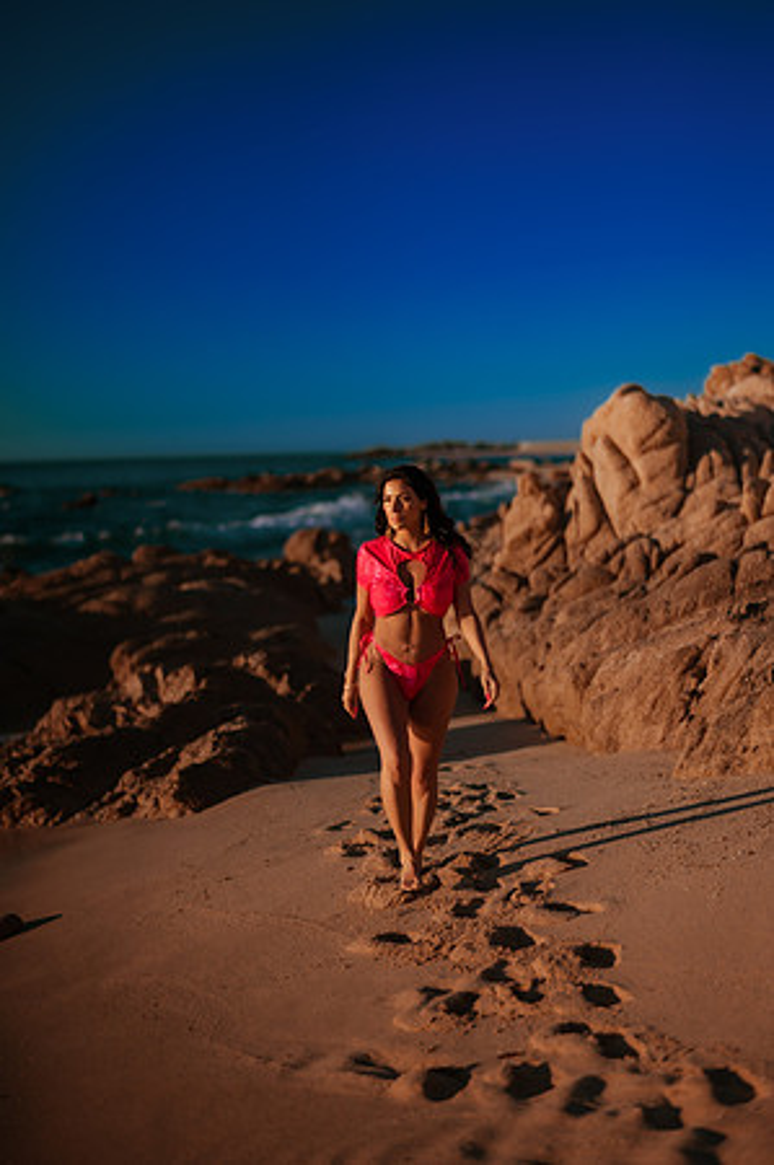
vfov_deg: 34.5
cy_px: 582
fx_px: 1875
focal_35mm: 58
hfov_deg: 23.3
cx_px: 387
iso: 50
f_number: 1.4
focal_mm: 58
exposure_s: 1/8000
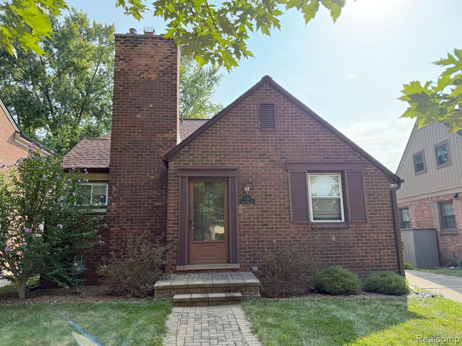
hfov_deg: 71.6
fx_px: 320
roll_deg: +0.0
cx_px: 231
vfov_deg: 56.8
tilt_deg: +11.4
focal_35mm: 24
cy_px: 173
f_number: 1.78
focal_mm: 6.76
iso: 100
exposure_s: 1/1493
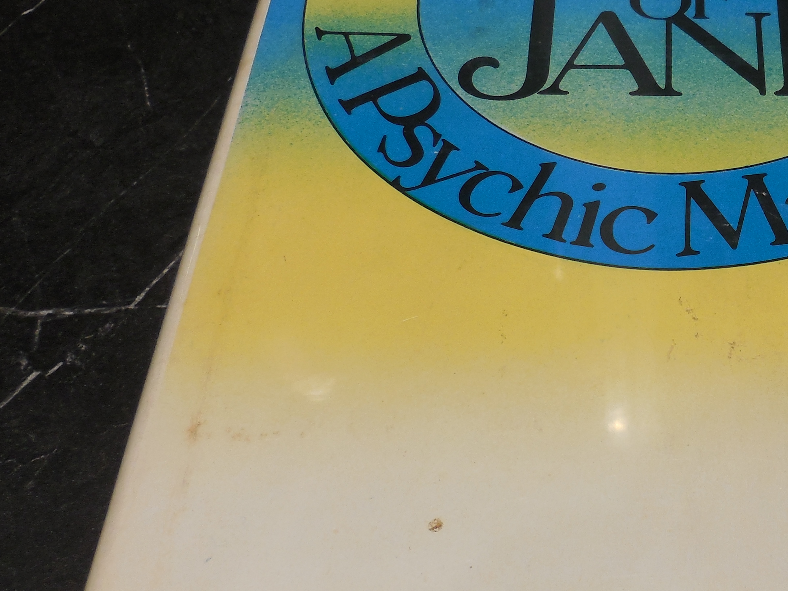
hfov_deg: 34.0
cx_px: 727
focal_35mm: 53
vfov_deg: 27.5
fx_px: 1206
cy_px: 265
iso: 125
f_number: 3.1
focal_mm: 4.5
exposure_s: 1/100
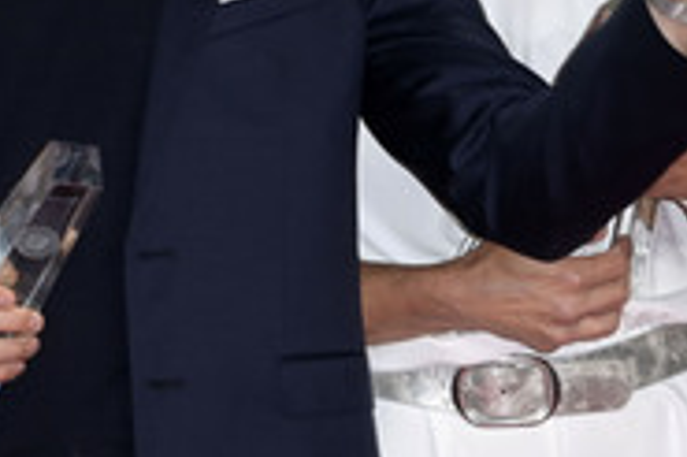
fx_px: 7455
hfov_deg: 5.3
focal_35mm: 391
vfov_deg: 3.5
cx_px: 318
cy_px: -78
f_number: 6.3
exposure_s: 1/125
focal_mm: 160
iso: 800
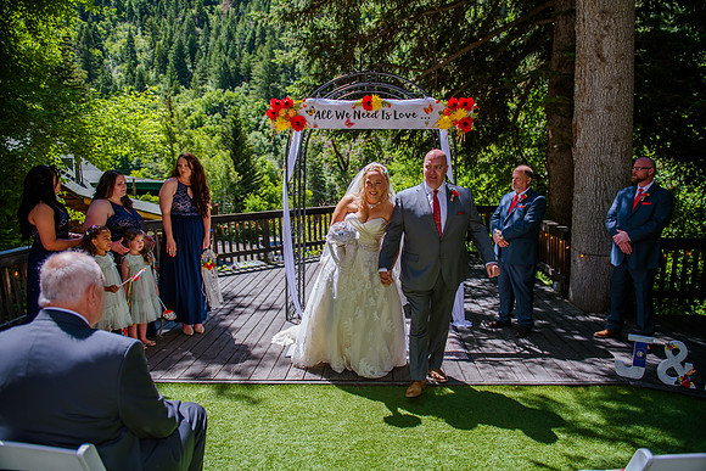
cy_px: 236
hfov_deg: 73.7
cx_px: 353
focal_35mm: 24
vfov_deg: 53.2
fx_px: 471
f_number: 3.2
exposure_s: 1/1000
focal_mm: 24
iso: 160
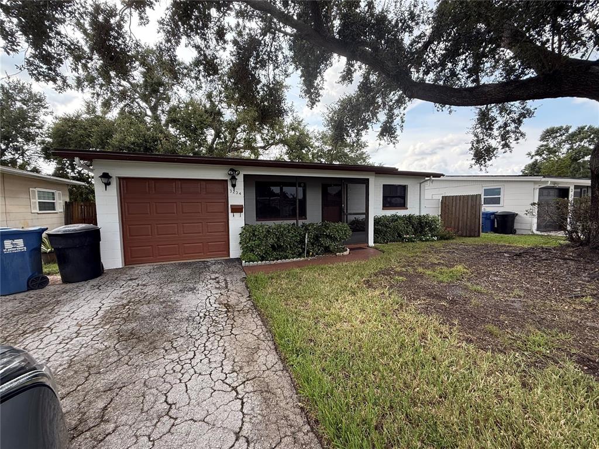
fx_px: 242
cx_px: 300
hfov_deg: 102.1
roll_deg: +1.3
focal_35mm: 14
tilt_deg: -3.9
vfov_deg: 85.7
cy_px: 224
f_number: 2.2
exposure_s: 1/336
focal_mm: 2.22
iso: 64
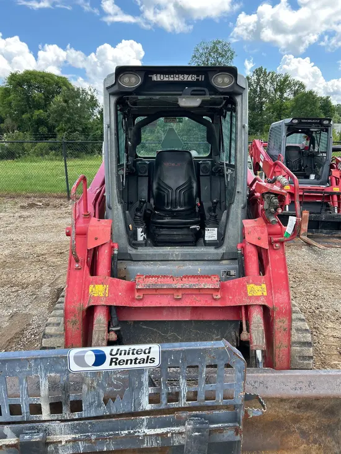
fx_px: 341
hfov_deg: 53.1
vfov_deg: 67.3
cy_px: 227
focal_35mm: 26
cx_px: 170
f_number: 1.5
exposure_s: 1/1029
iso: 50
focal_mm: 5.7
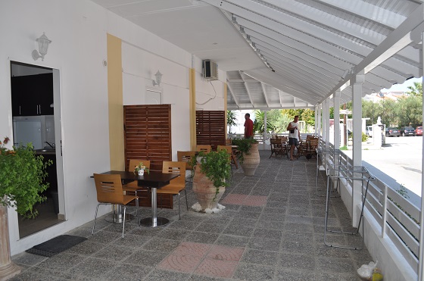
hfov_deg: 67.5
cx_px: 212
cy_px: 140
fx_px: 317
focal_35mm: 27
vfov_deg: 47.7
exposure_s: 1/200
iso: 200
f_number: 6.3
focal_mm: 18
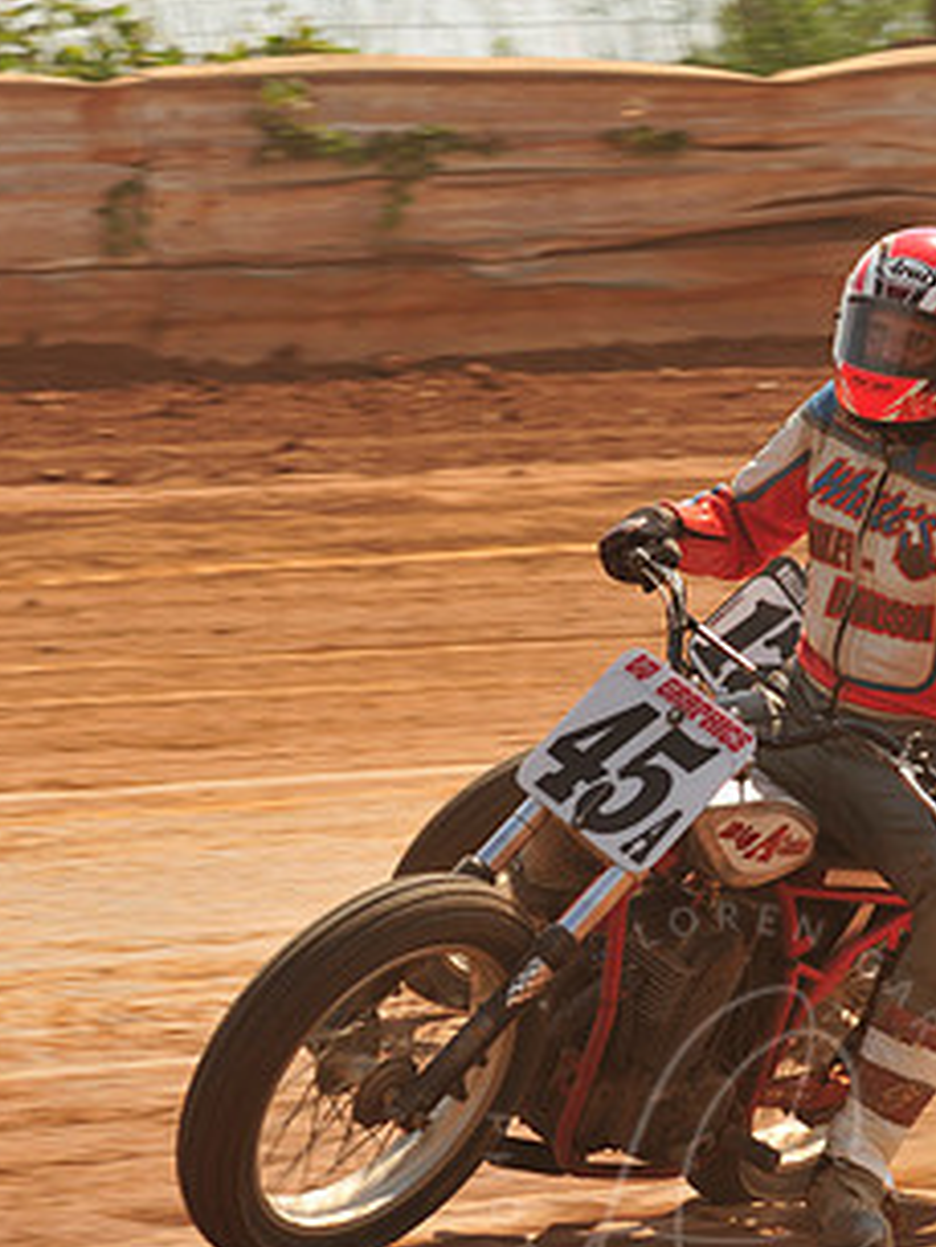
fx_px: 10196
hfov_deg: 5.3
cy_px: 773
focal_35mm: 283
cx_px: 728
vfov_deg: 7.0
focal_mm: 155
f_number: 10
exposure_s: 1/400
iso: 200
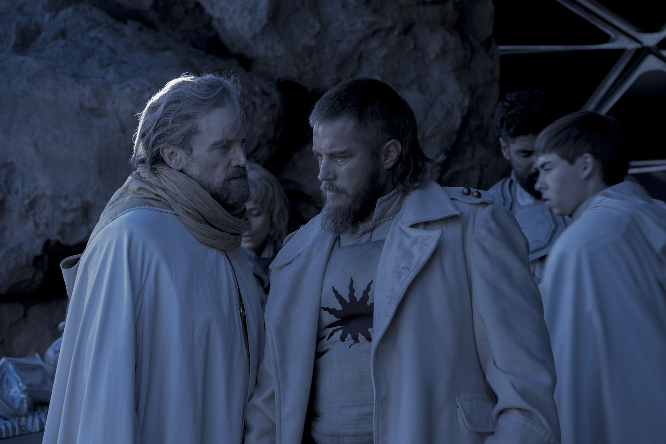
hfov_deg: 15.6
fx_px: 2423
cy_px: 222
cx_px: 333
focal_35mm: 131
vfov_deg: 10.5
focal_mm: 87.1
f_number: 5.6
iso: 400
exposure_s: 1/125
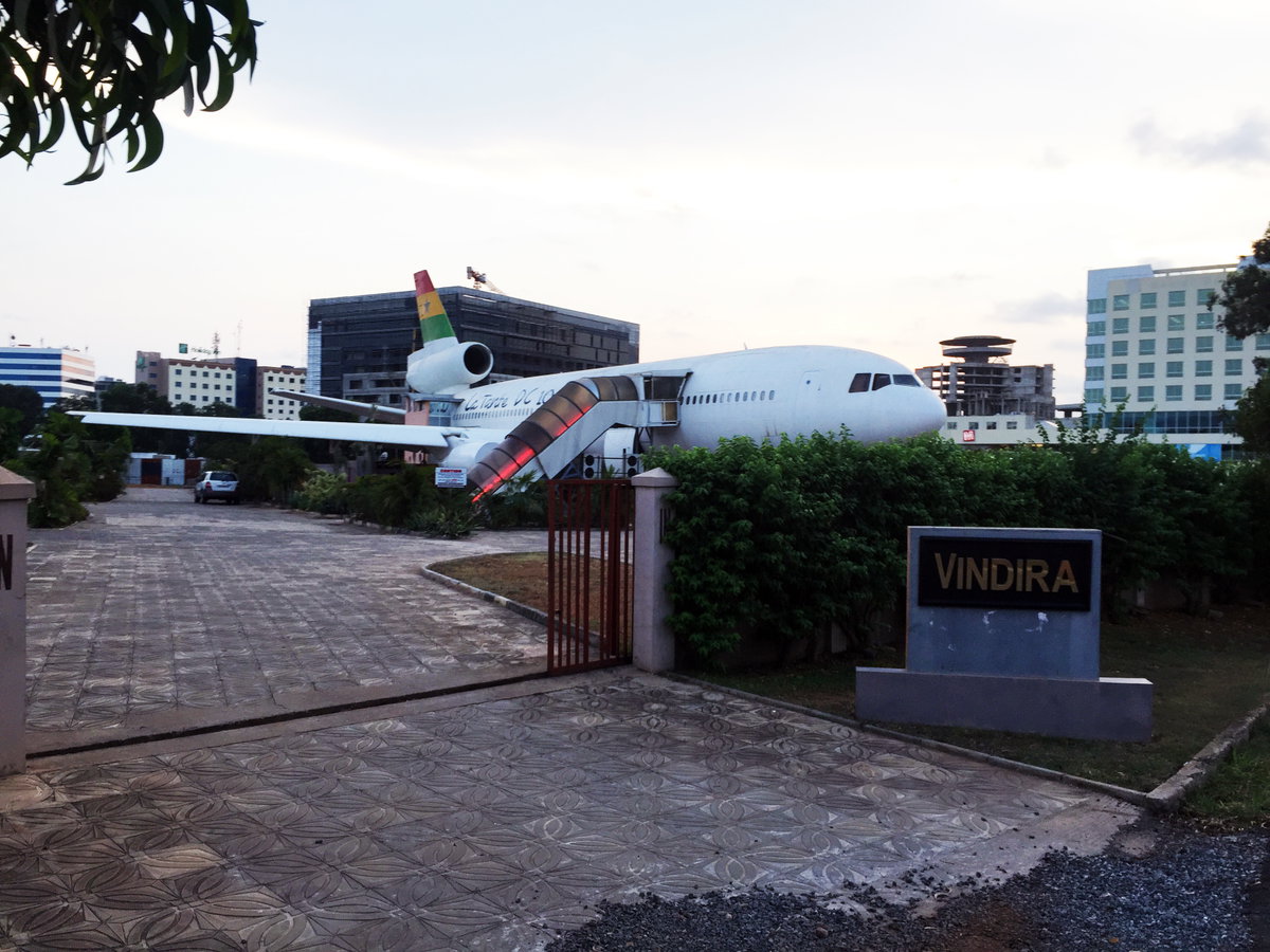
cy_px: 476
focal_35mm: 29
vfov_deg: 48.2
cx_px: 635
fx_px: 1064
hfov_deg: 61.7
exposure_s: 1/124
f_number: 2.2
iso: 32
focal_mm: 4.15
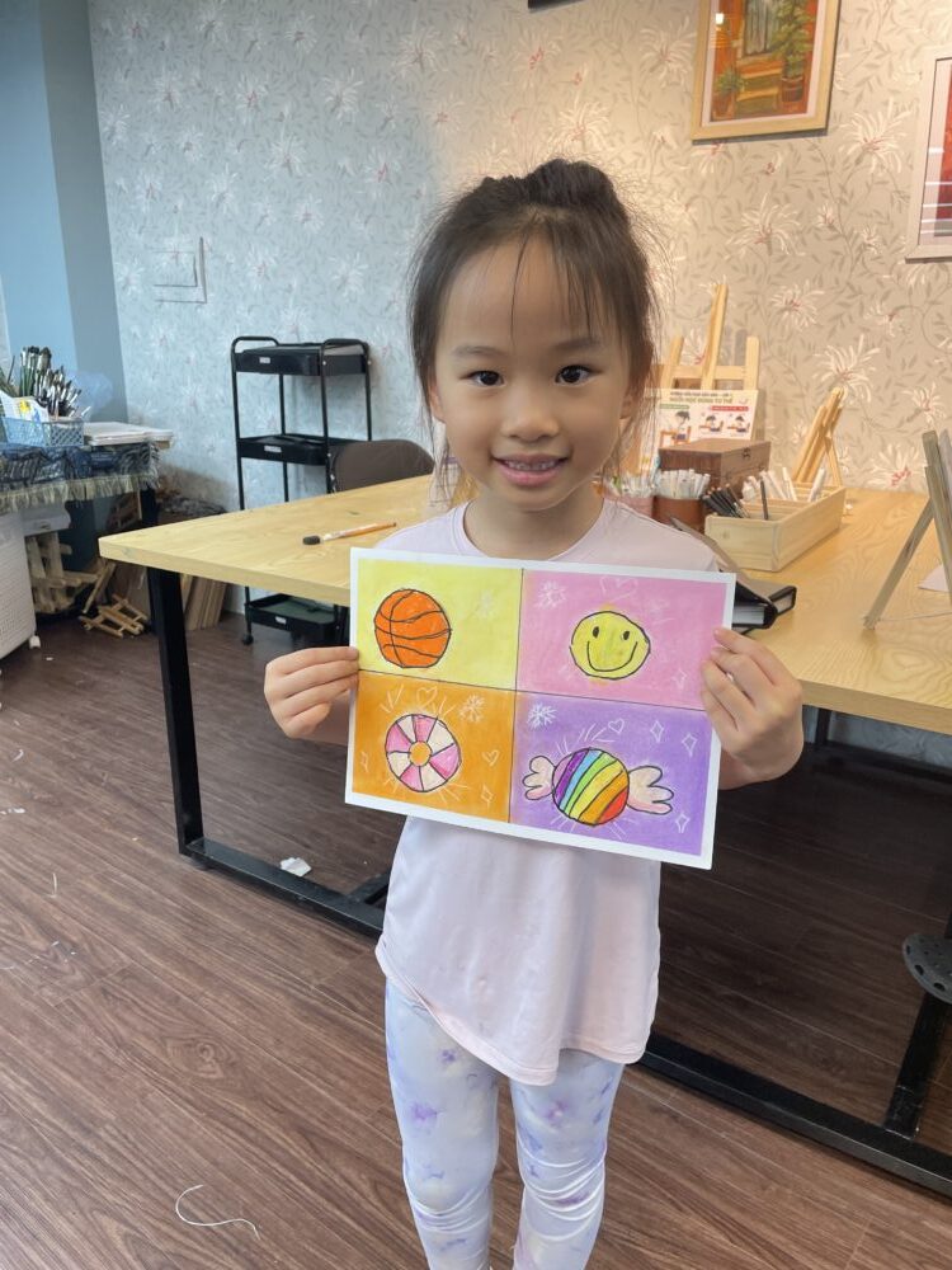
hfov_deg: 53.1
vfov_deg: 67.3
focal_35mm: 26
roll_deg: +0.8
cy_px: 635
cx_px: 476
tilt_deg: -15.6
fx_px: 953
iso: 64
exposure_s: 1/100
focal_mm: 4.2
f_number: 1.6
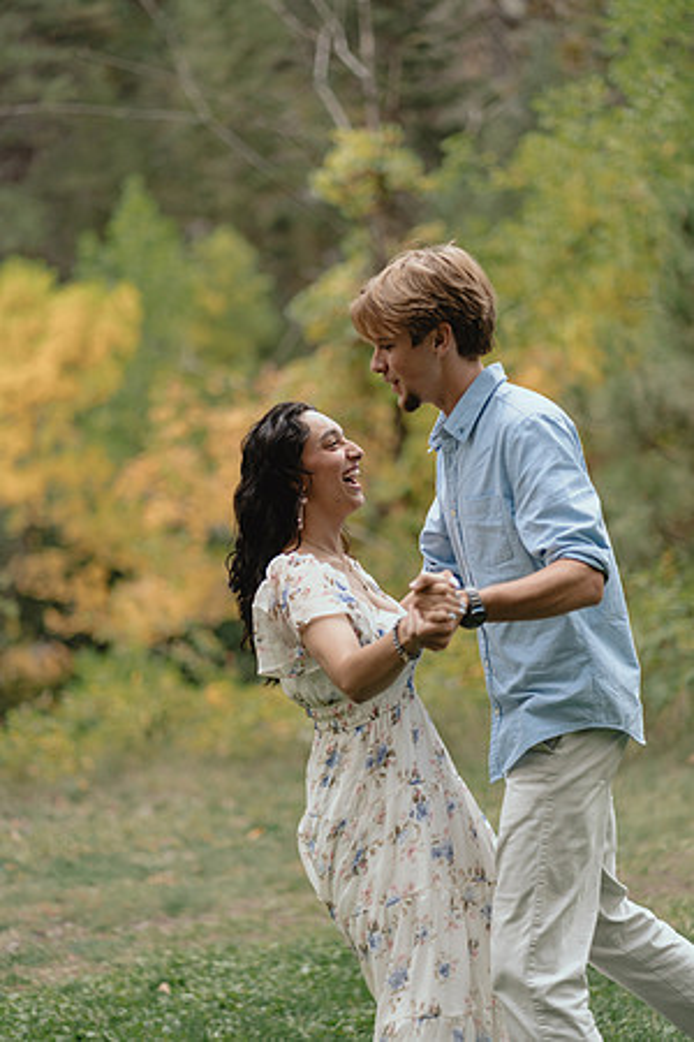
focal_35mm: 85
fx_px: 2458
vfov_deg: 23.9
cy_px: 521
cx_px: 347
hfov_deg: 16.1
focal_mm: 85
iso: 400
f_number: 1.8
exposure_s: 1/400
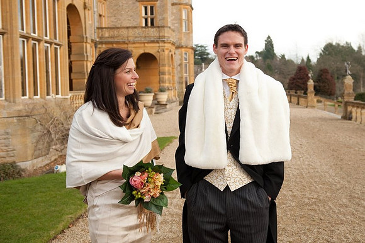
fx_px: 385
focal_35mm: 38
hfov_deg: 50.7
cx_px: 182
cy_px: 122
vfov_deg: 35.0
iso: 800
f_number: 4
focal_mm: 38
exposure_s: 1/400
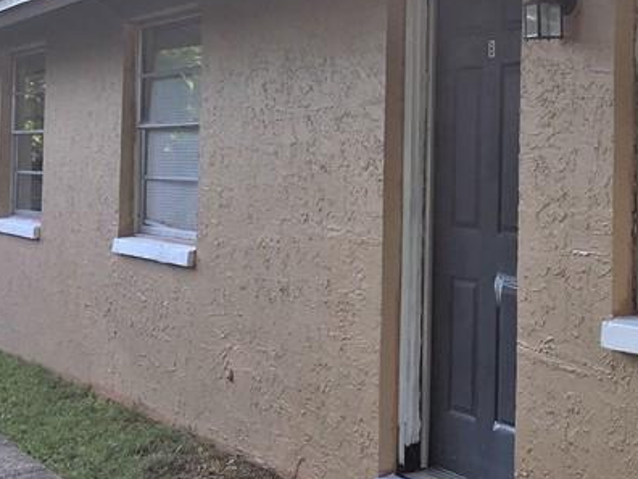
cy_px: 108
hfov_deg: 24.8
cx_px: 636
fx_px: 1382
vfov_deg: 19.5
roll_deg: +0.0
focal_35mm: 75
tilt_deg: +3.4
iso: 25
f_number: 2.2
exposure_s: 1/240
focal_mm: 4.15
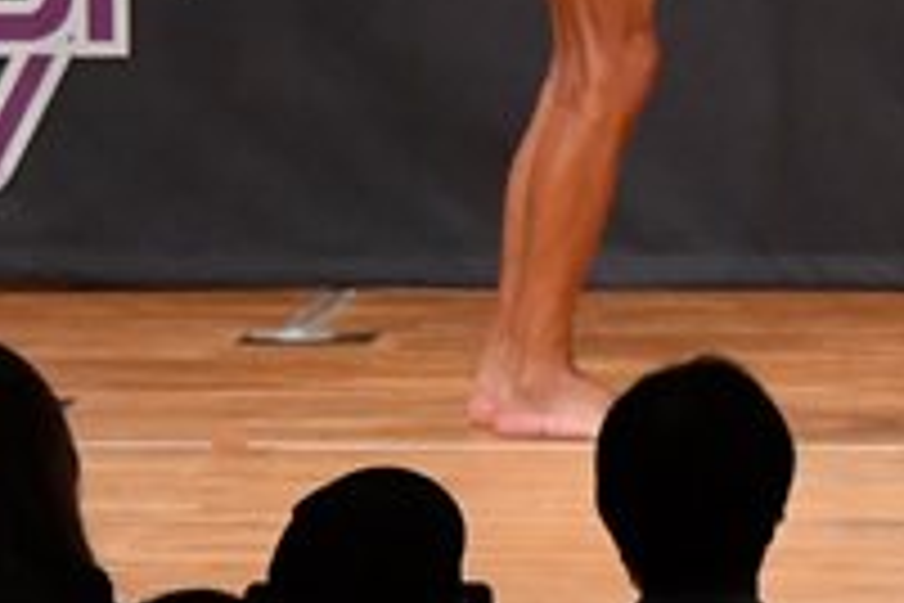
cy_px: -166
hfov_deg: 3.1
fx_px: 16873
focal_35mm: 672
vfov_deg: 2.0
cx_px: 1666
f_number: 5.6
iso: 6400
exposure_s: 1/400
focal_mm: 116
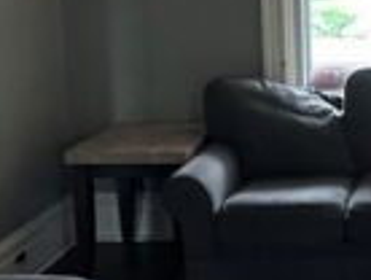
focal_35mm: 81
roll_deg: +1.0
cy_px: 38
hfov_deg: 22.5
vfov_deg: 18.0
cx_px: 422
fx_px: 870
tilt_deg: -4.5
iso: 200
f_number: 2.2
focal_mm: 2.22
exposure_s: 1/60
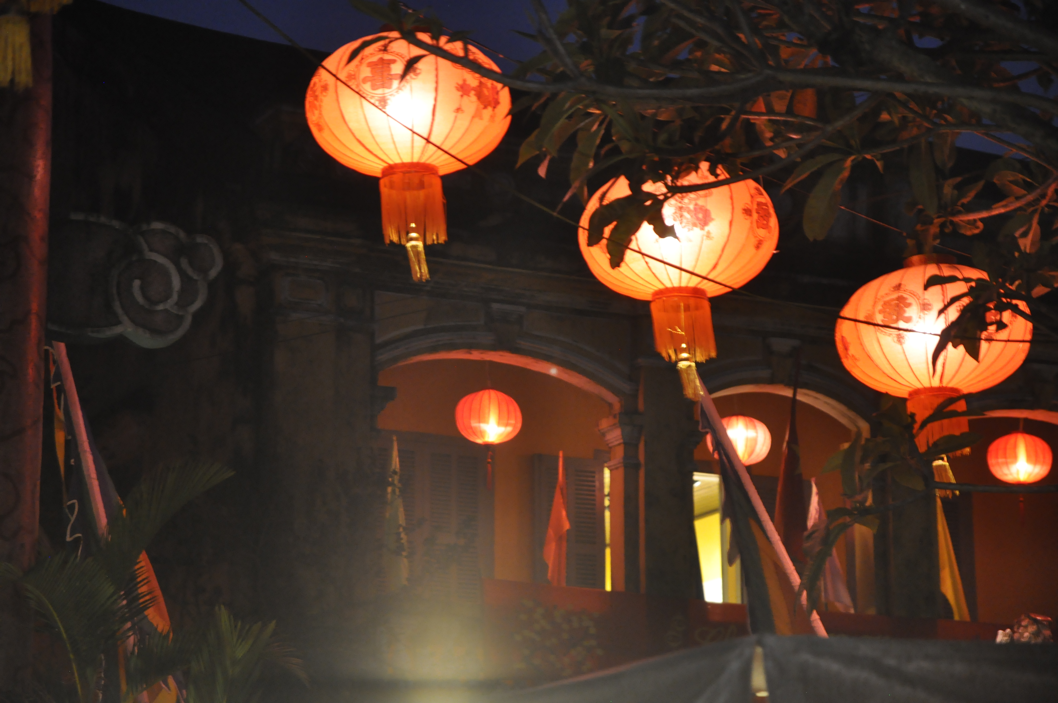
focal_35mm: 105
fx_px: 3082
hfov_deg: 19.5
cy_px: 352
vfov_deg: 13.0
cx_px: 529
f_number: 4
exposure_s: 1/10
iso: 1600
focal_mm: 70
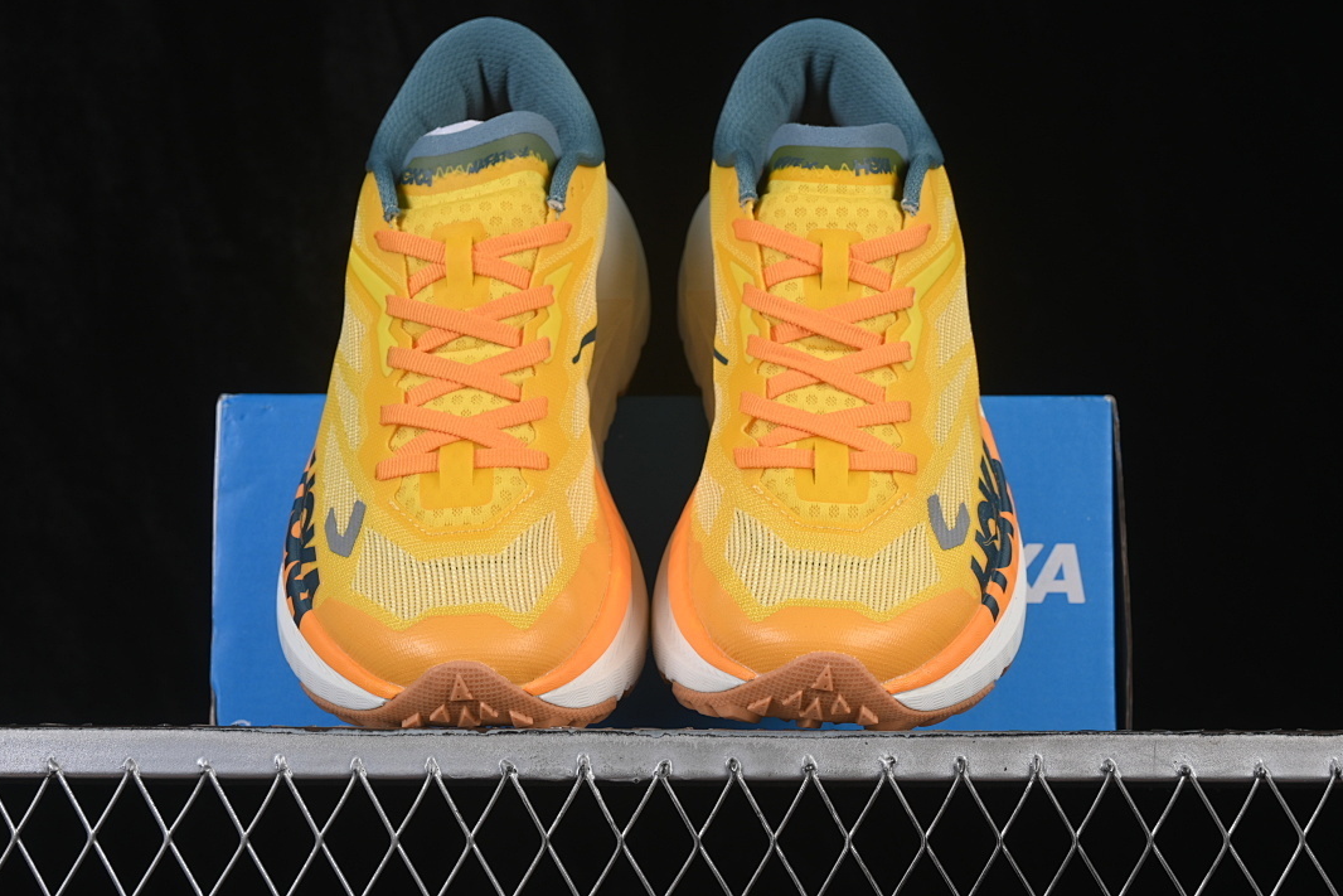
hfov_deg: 26.6
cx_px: 674
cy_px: 446
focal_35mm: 76
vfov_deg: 18.0
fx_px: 2835
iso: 160
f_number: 8
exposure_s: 1/80
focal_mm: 50
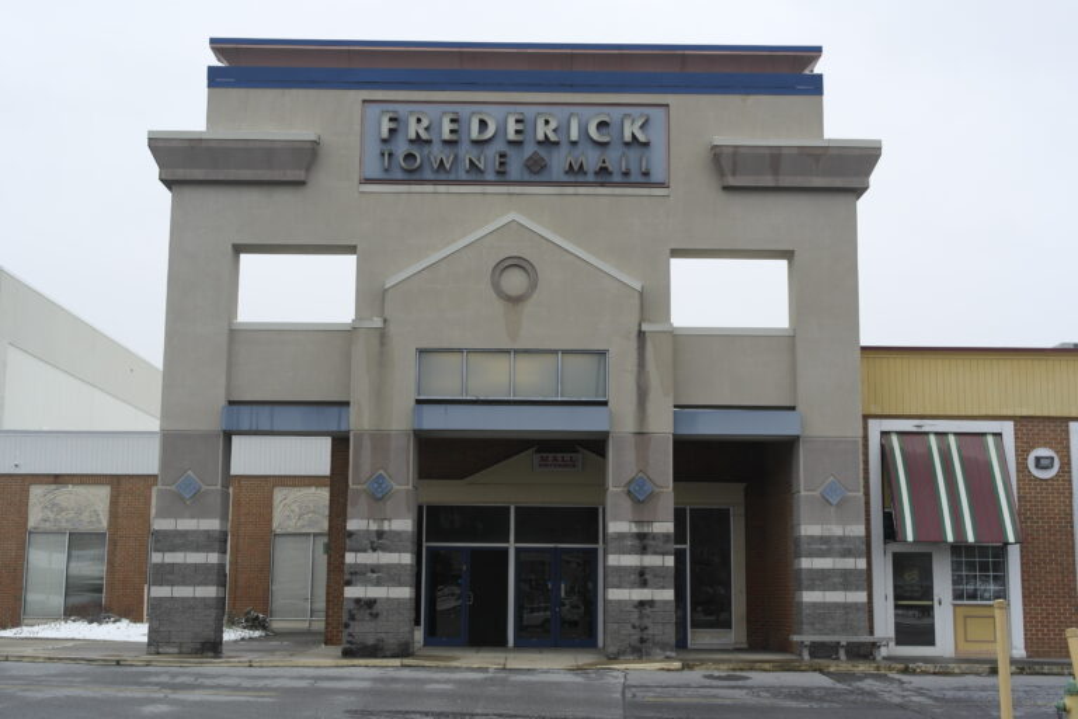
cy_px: 360
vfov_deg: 29.2
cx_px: 539
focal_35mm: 46
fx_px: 1377
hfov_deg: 42.7
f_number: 5.6
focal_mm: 30
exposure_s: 1/200
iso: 100
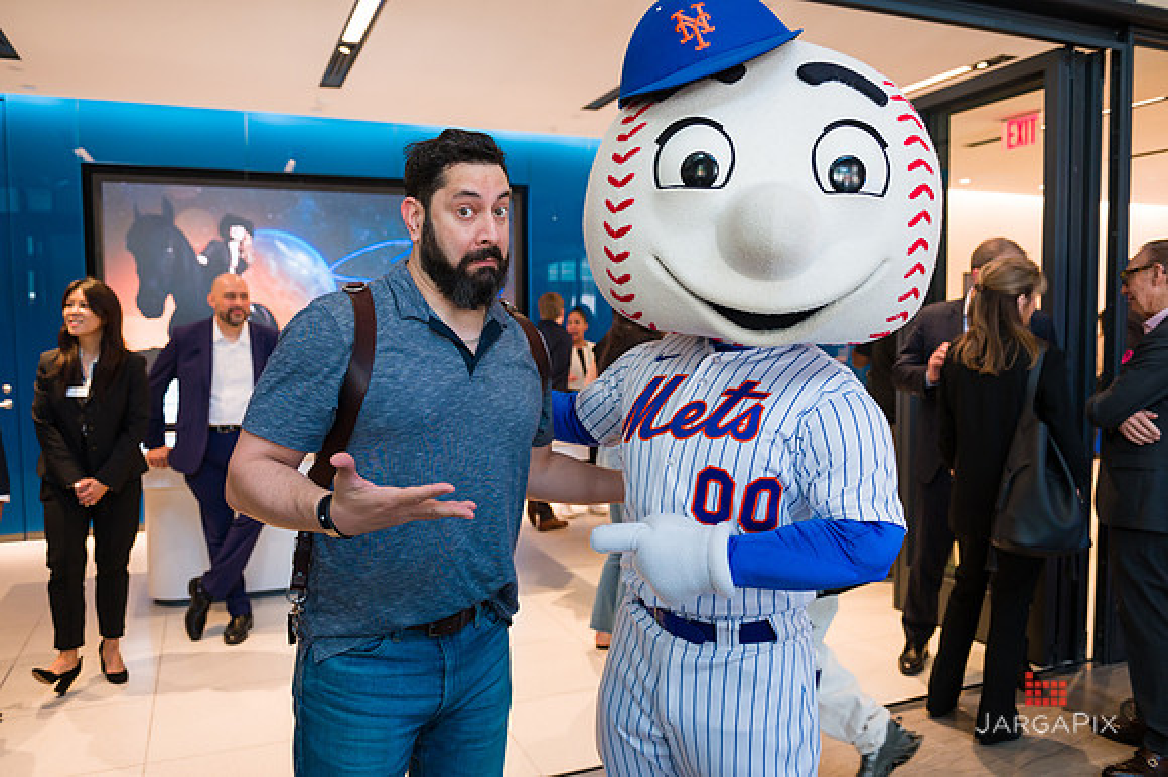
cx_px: 584
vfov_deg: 46.4
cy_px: 388
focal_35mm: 28
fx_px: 908
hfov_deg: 65.5
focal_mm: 28
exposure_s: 1/200
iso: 800
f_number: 4
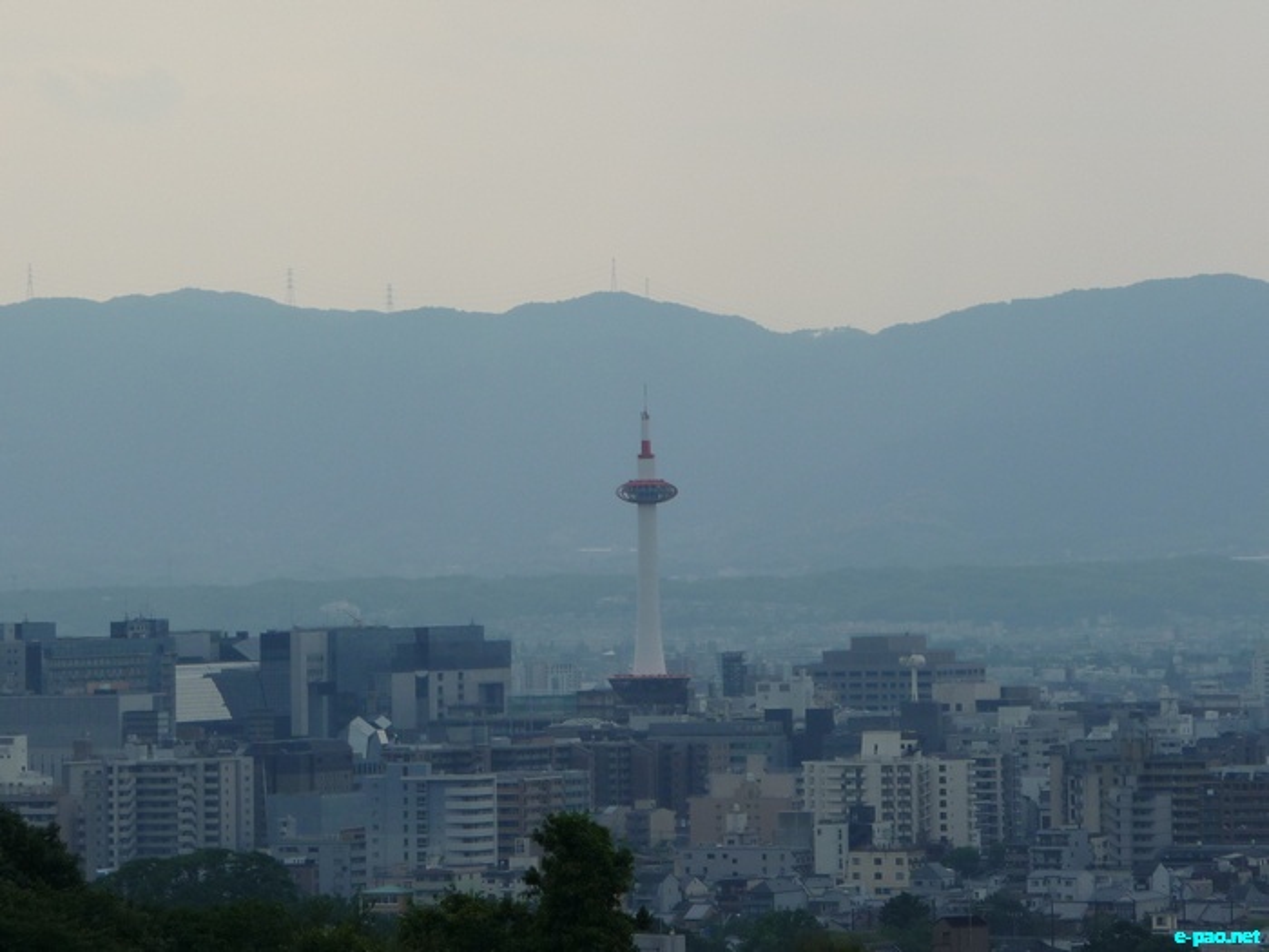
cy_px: 476
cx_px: 634
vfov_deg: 6.4
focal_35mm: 231
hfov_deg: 8.6
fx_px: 8468
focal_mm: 29.1
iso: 100
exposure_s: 1/640
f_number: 4.8
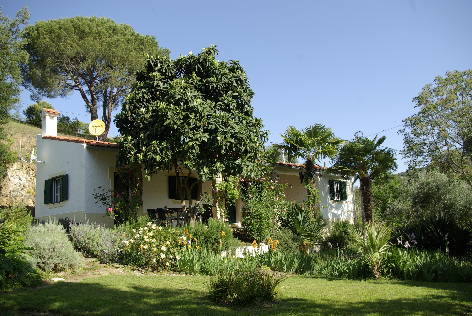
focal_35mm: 32
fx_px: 414
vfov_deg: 41.8
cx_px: 236
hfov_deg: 59.4
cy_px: 158
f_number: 6.7
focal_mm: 21
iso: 100
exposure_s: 1/180
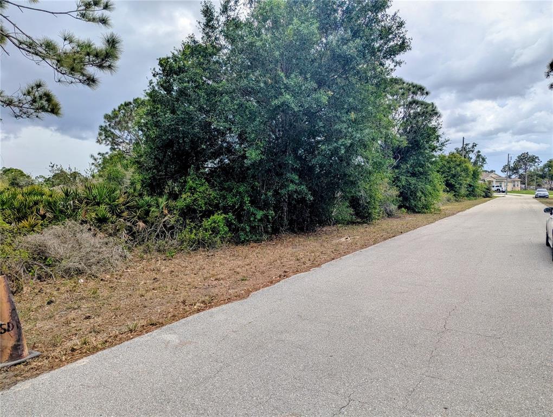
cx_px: 276
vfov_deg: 56.9
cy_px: 208
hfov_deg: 71.5
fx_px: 384
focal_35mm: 24
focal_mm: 6.81
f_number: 1.85
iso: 45
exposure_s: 1/3333
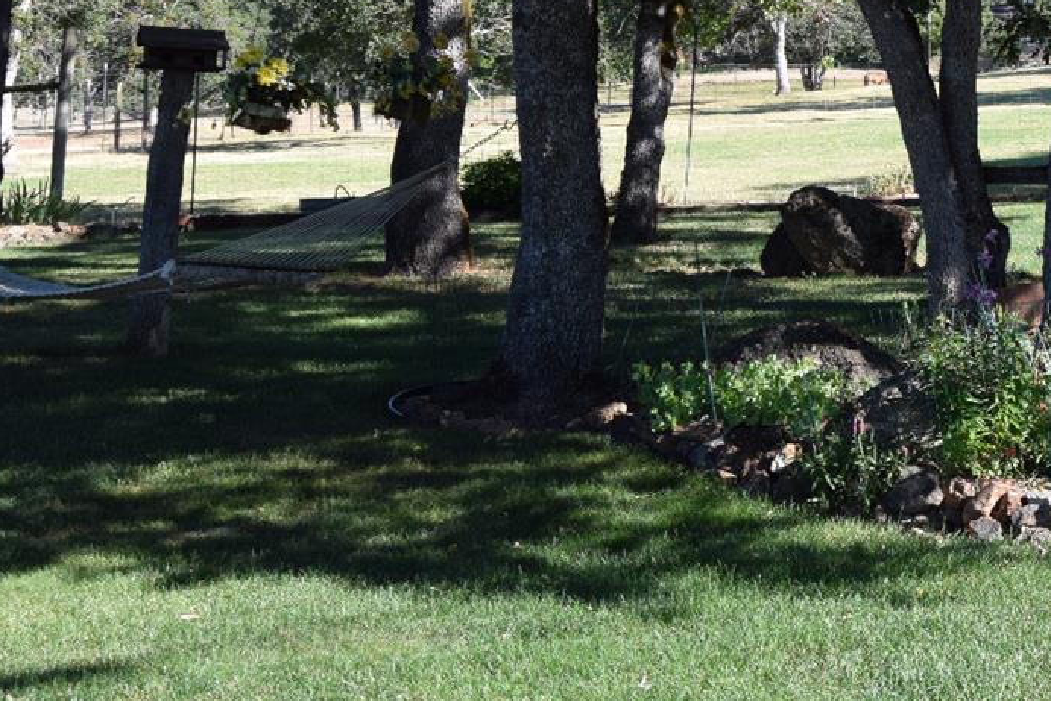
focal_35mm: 65
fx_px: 1898
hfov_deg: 28.9
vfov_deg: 20.6
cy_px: 85
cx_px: 1062
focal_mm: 20
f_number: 8
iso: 360
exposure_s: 1/250
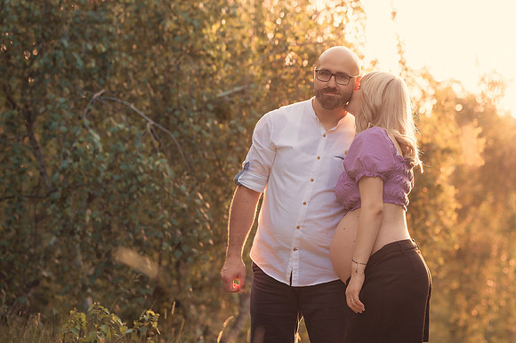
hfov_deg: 20.5
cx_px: 302
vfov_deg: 13.7
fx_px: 1425
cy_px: 201
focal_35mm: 99
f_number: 3.2
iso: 400
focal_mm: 85
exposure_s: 1/400
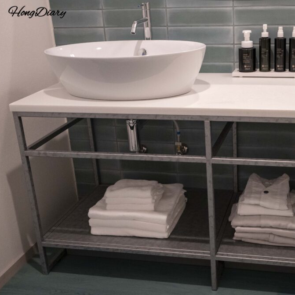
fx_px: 463
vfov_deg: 35.4
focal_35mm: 48
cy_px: 149
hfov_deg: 34.6
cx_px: 222
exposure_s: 1/160
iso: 10000
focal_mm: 37
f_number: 5
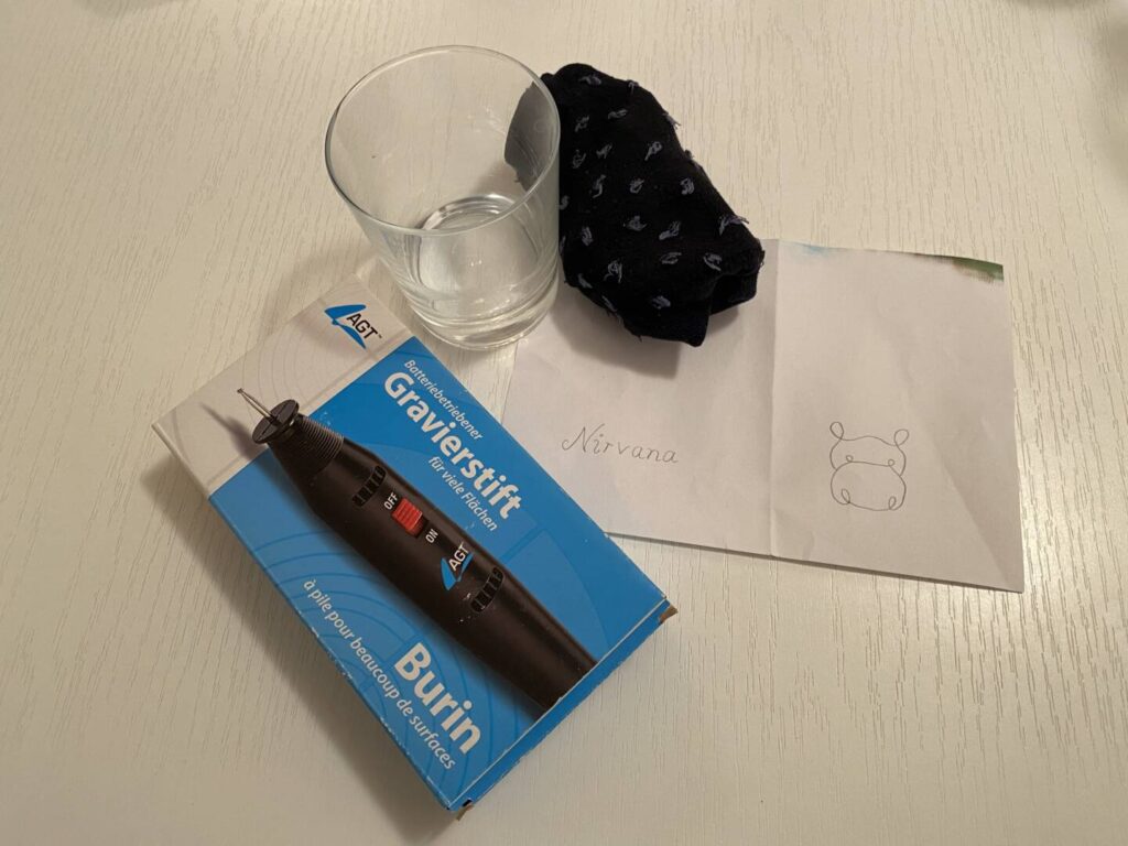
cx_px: 564
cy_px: 423
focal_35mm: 26
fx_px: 847
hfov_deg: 67.3
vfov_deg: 53.1
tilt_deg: -66.6
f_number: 1.8
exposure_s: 1/50
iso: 125
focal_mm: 4.25
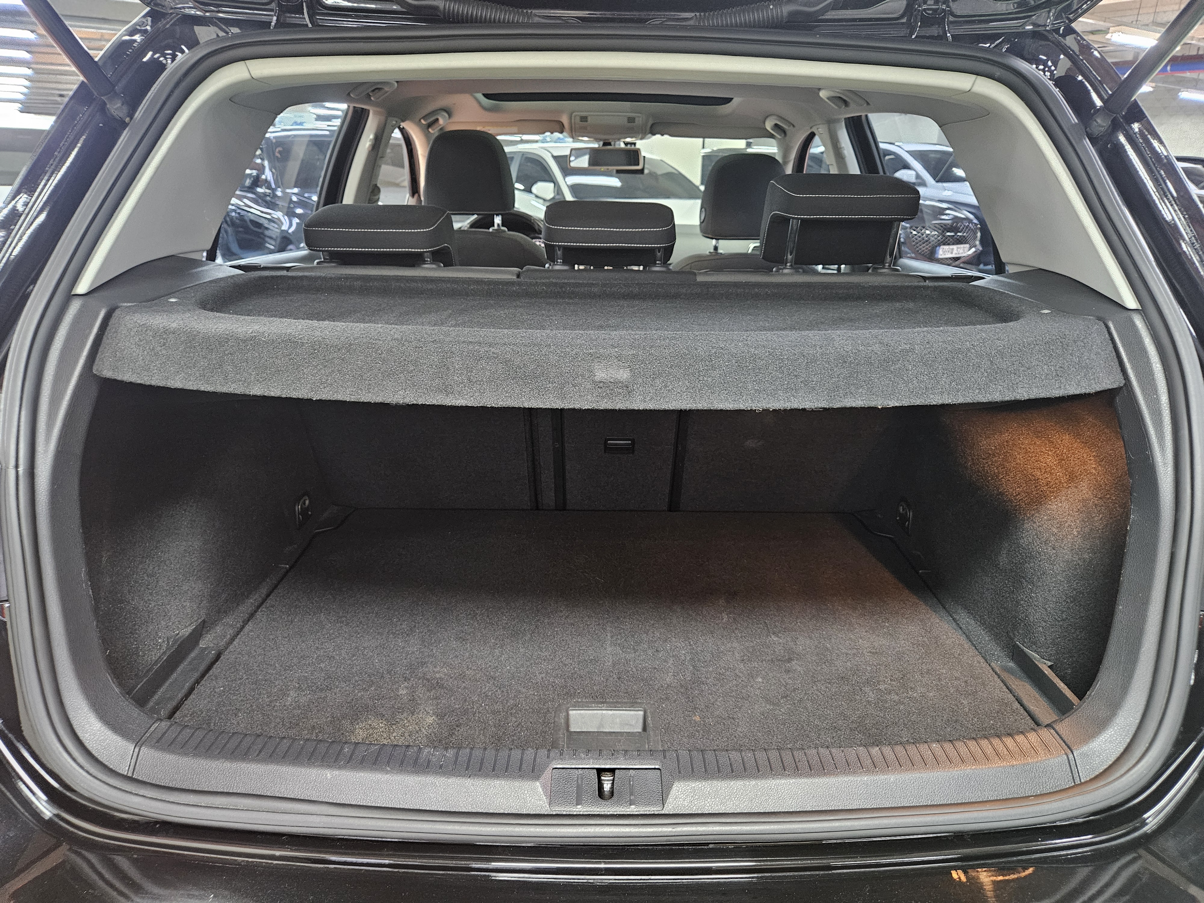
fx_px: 800
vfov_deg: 58.9
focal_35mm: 23
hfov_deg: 73.9
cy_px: 452
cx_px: 602
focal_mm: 5.4
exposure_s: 1/24
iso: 640
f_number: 1.8
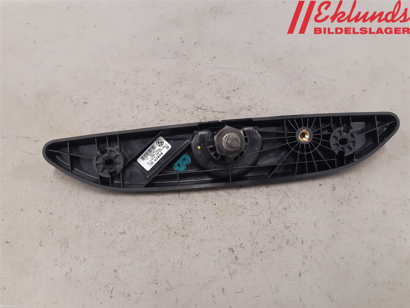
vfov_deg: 53.1
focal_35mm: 26
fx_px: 308
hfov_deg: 67.3
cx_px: 205
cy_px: 154
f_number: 1.7
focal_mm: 3.93
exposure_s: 1/50
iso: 200
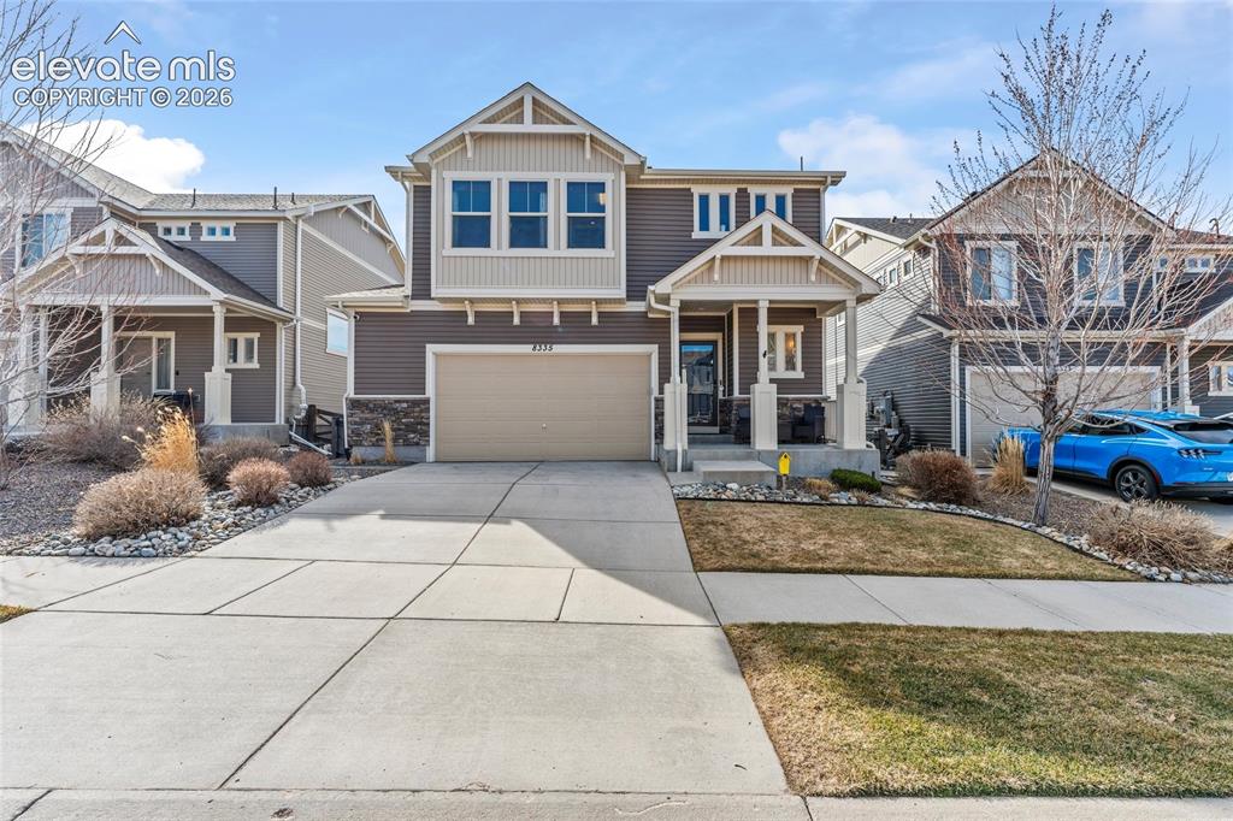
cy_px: 410
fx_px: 541
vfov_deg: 74.4
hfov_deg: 97.5
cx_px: 616
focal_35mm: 16
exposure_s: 1/1250
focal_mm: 15.8
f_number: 5
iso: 250
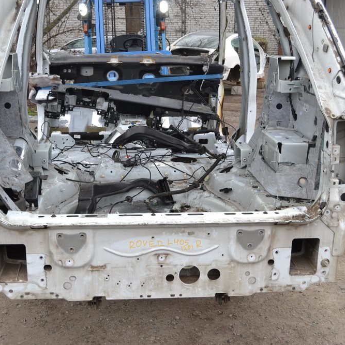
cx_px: 164
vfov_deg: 36.1
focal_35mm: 47
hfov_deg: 36.1
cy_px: 172
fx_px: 530
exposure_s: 1/100
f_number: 5
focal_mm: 24
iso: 400
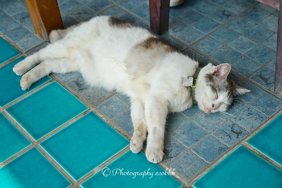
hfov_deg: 31.9
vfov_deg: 21.6
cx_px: 141
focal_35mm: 63
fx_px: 493
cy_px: 94
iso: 640
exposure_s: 1/1600
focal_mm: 63
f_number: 5
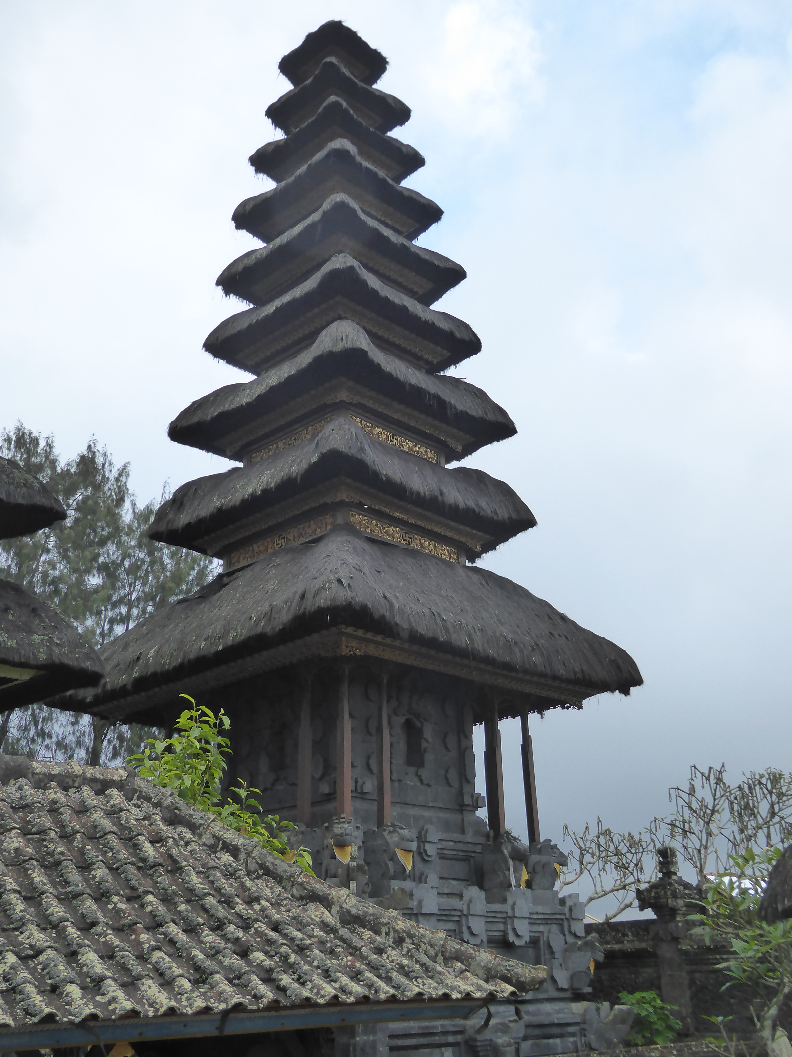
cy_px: 528
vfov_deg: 47.9
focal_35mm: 39
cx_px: 396
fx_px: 1190
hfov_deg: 36.8
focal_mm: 6.7
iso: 160
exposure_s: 1/200
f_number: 3.7
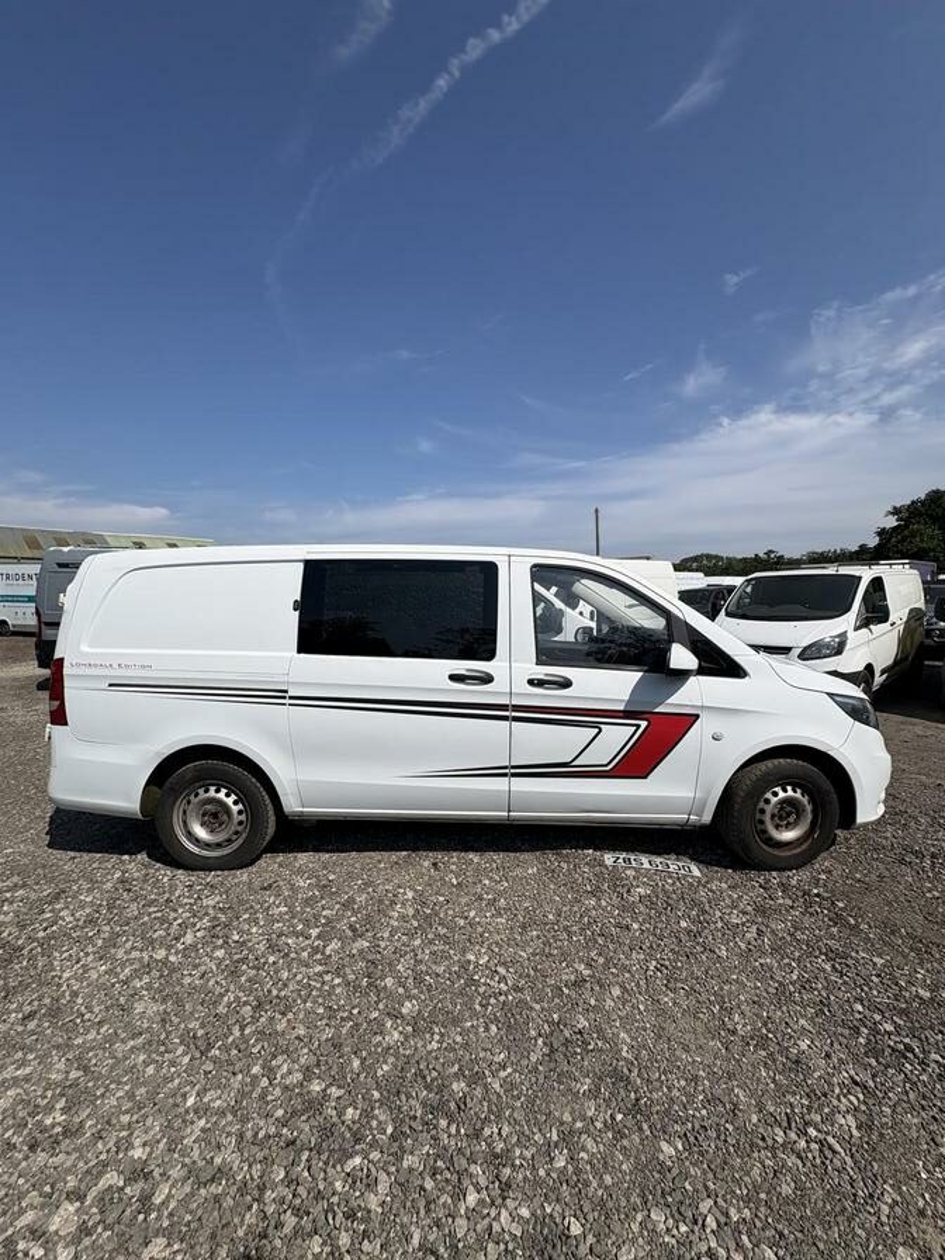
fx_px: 510
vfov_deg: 102.1
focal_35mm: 14
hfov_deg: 85.7
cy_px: 630
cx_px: 472
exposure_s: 1/5263
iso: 50
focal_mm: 2.22
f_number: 2.2
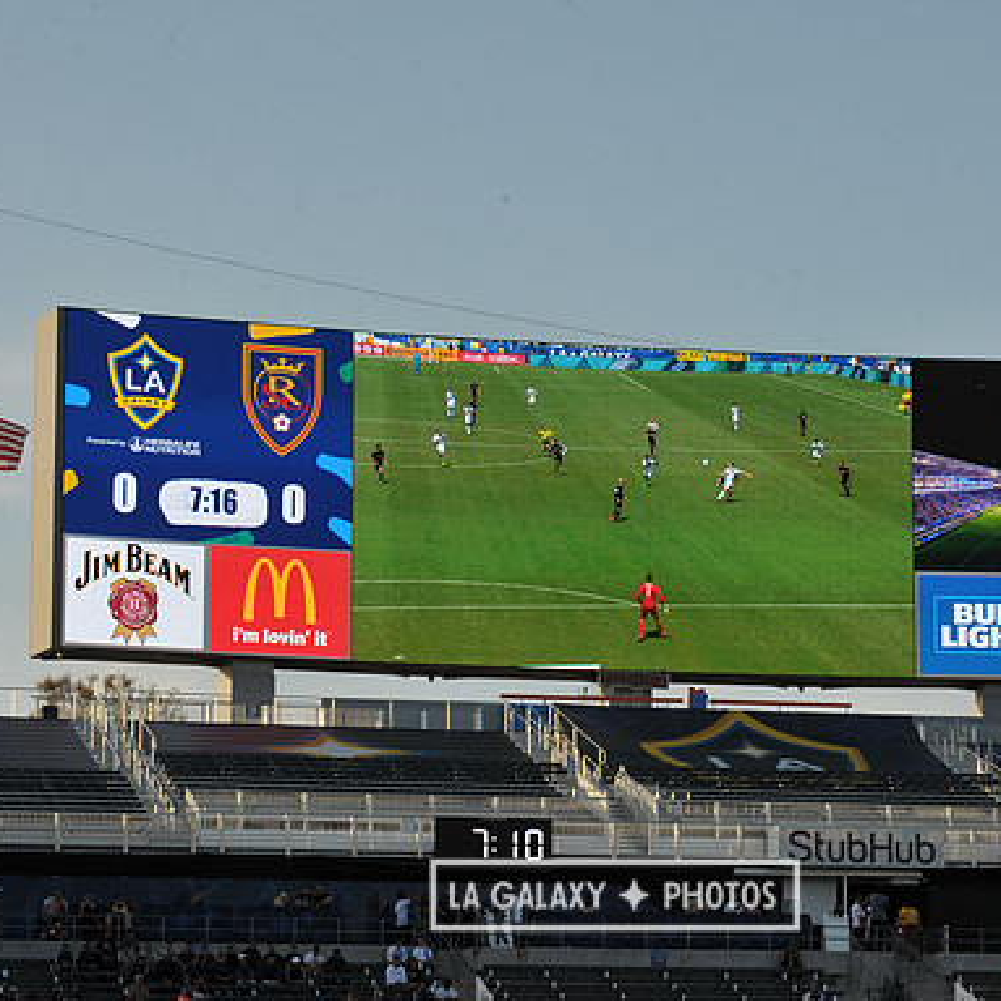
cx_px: 614
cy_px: 502
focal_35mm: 135
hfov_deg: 12.9
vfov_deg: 12.9
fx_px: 4417
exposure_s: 1/400
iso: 400
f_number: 10
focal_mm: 105
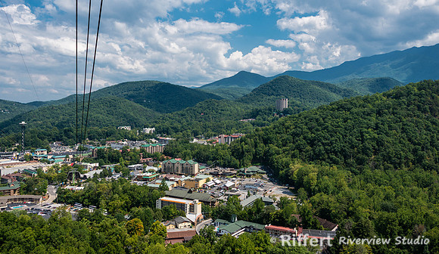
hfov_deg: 58.7
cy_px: 108
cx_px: 220
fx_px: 390
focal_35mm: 33
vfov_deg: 36.0
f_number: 8
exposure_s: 1/400
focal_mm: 32
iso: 100
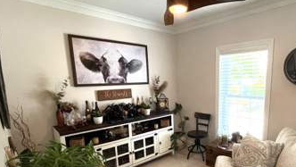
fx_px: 173
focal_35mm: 22
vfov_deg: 50.8
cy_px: 108
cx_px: 195
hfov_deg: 78.8
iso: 200
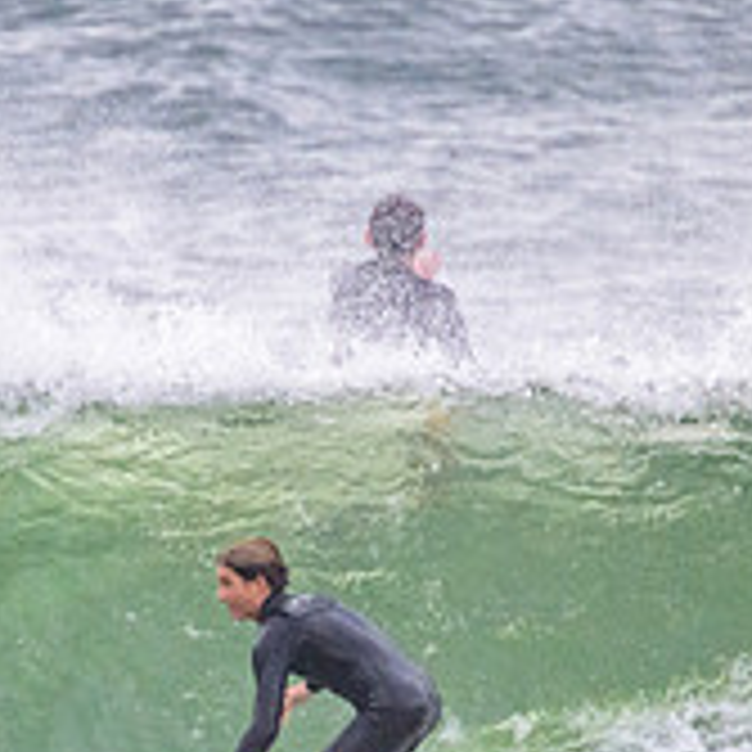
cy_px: 790
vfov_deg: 0.7
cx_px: 135
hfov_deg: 0.7
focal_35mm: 2367
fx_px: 58176
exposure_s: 1/2000
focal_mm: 800
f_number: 11
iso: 4000
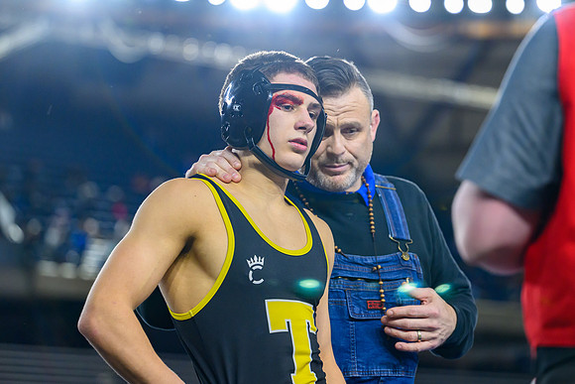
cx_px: 306
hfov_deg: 16.9
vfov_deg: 11.3
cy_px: 148
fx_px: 1933
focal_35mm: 121
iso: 2500
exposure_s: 1/640
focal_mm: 97
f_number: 2.8
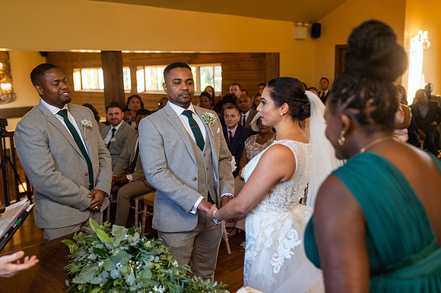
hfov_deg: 54.5
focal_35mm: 35
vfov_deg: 37.8
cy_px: 146
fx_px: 428
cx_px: 220
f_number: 2.5
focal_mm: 35
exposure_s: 1/125
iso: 200
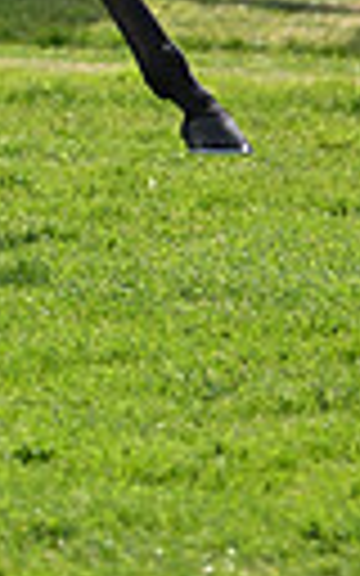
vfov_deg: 2.9
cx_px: -270
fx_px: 11208
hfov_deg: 1.8
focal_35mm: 714
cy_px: -400
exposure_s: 1/1000
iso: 400
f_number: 5.6
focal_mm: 200
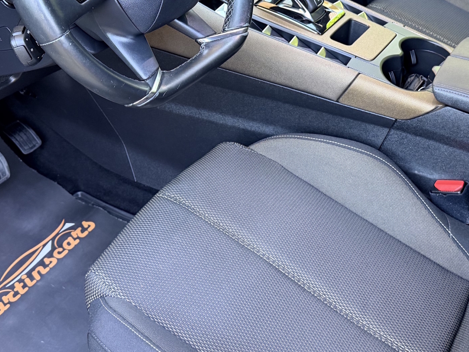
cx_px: 256
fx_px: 664
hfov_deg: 38.9
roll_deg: -0.6
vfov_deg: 29.4
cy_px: 110
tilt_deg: -33.7
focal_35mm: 49
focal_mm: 6.76
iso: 320
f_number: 1.78
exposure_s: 1/60
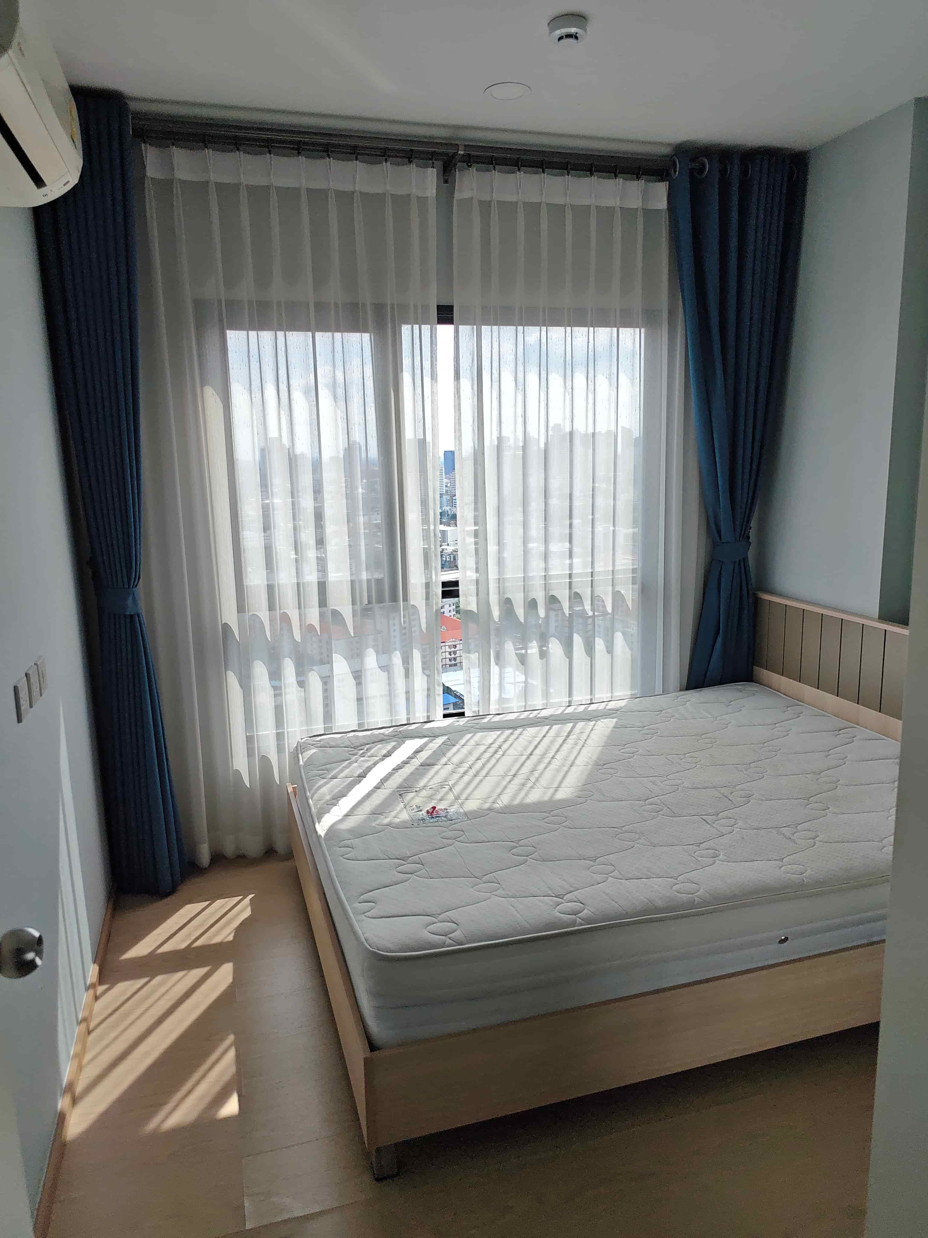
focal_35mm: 23
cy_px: 619
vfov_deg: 73.9
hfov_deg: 58.9
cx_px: 464
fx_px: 822
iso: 72
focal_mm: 5.6
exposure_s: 1/1340
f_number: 1.57
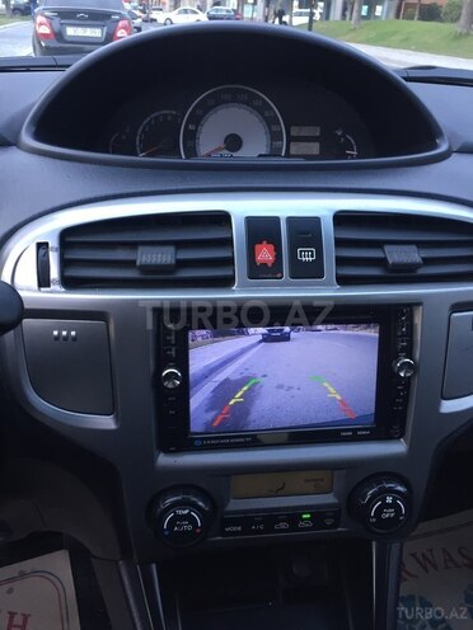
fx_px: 528
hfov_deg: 48.2
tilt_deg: -29.2
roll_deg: -3.9
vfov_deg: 61.7
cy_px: 315
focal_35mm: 29
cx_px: 236
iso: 40
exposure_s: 1/33
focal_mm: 4.15
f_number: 2.2
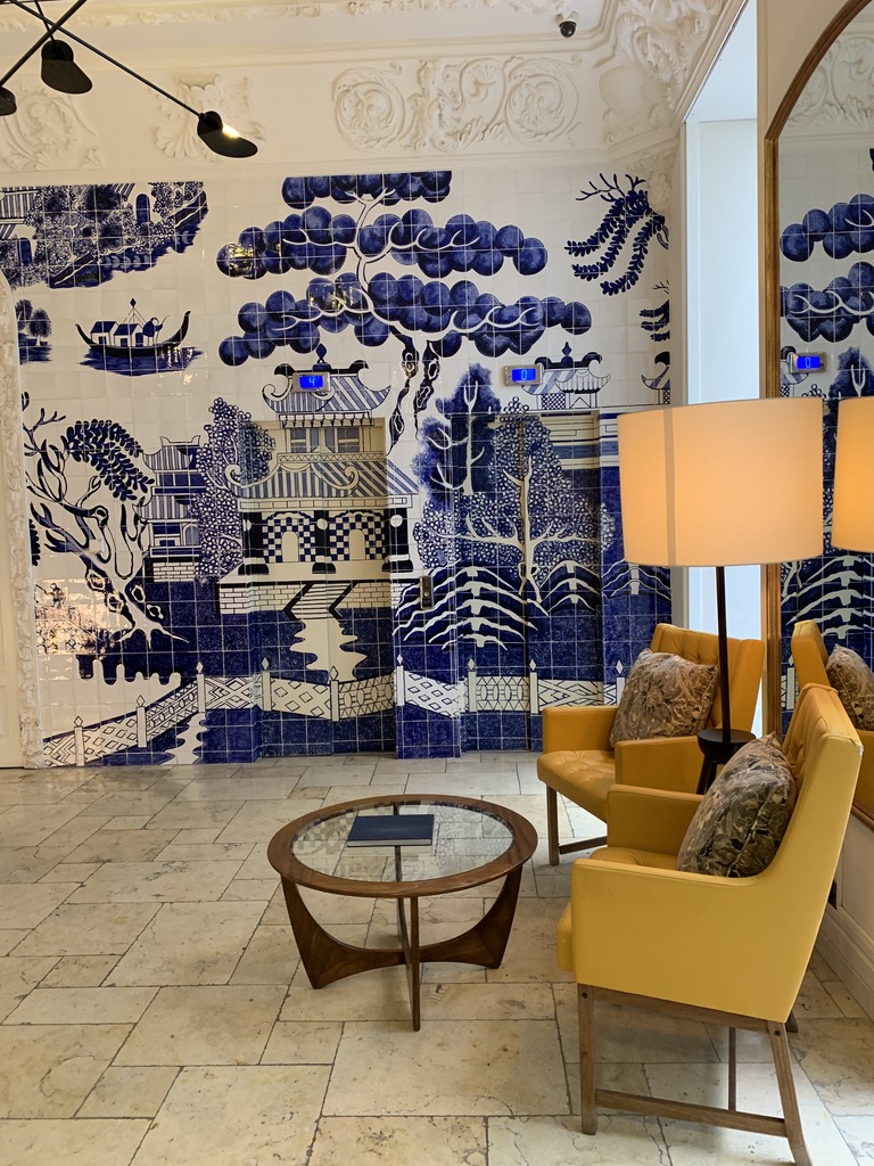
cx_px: 437
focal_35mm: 26
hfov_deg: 53.1
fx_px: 875
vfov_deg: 67.3
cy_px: 583
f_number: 1.8
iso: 200
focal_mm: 4.25
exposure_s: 1/50
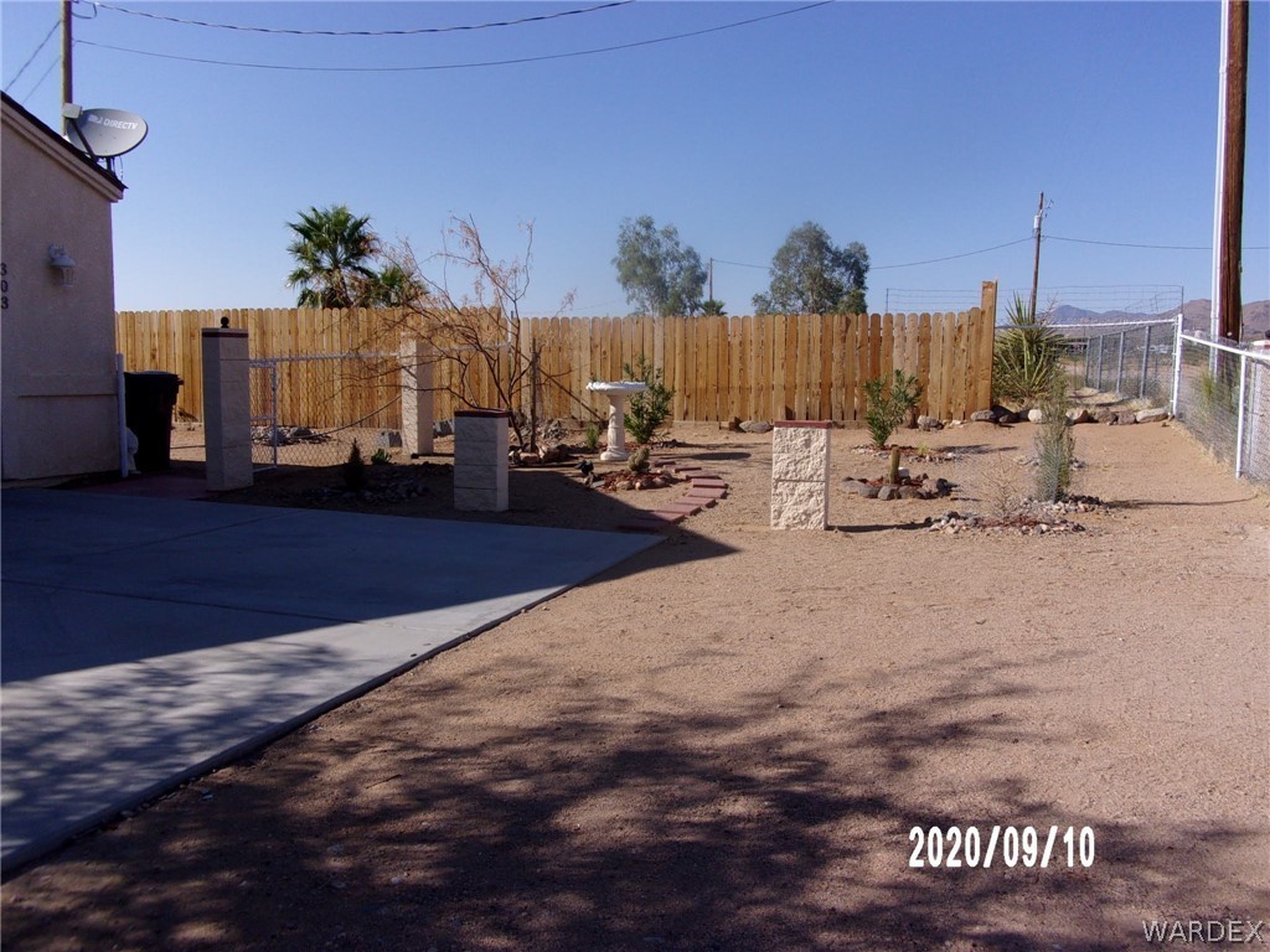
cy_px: 476
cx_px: 635
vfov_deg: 49.7
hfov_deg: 63.4
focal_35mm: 28
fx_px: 1027
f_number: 10.8
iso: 80
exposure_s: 1/140
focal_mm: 5.1
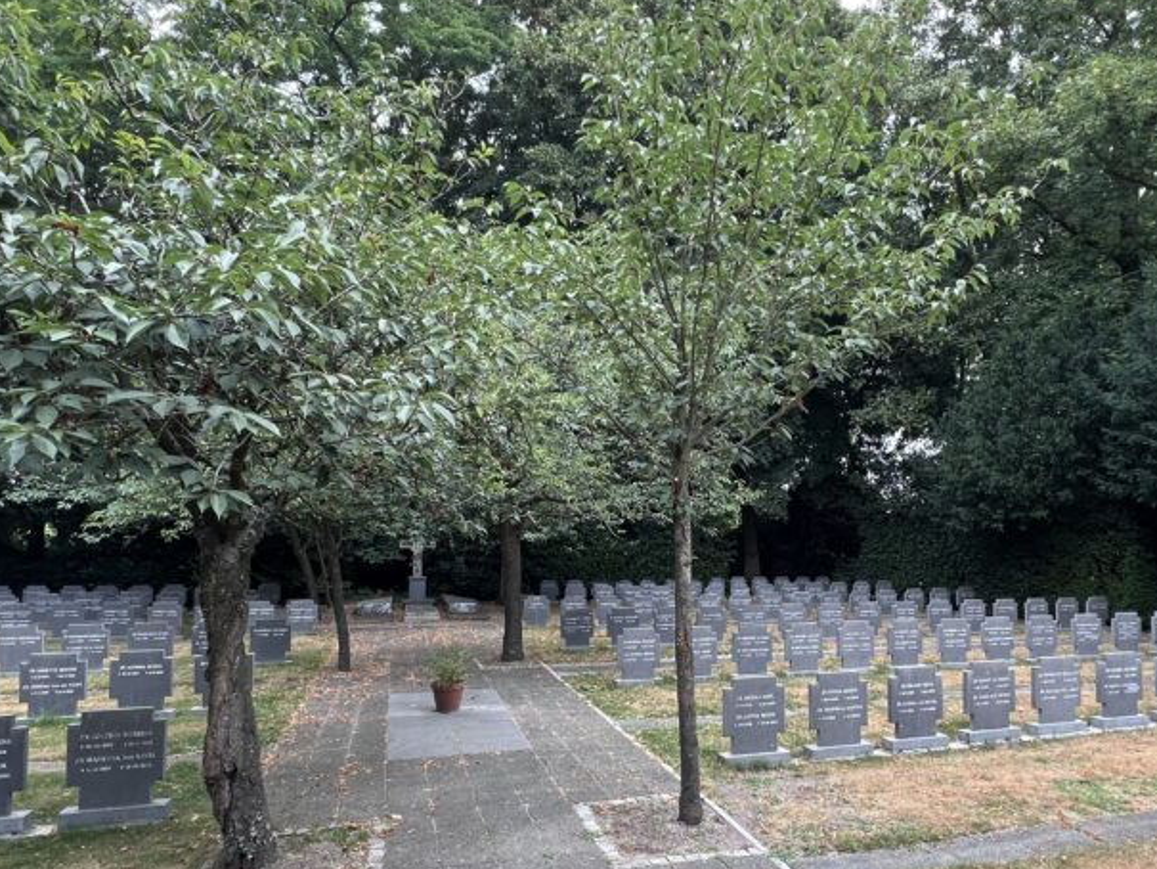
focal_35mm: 22
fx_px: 735
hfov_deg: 75.9
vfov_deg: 60.7
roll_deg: -0.1
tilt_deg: +3.1
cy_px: 509
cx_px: 666
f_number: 1.8
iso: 32
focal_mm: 1.57
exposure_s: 1/128
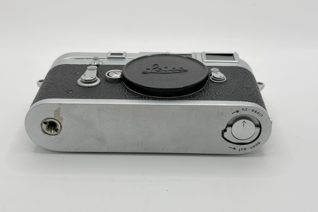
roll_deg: +0.3
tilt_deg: -26.9
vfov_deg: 24.6
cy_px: 107
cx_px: 160
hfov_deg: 36.2
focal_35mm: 55
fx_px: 486
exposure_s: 1/245
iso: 32
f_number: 1.6
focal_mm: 5.96
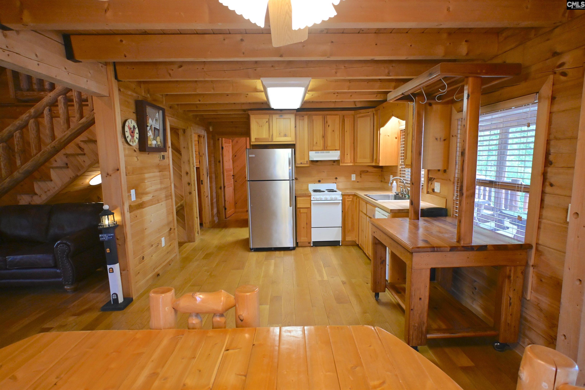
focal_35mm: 18
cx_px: 292
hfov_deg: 90.0
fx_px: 292
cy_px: 195
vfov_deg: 67.4
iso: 1250
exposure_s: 1/125
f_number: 3.5
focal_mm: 12
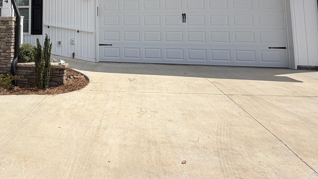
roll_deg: +0.0
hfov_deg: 57.1
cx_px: 55
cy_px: 7
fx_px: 261
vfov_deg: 34.9
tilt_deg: +5.4
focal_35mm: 31
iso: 20
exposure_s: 1/955
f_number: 2.2
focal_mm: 2.22
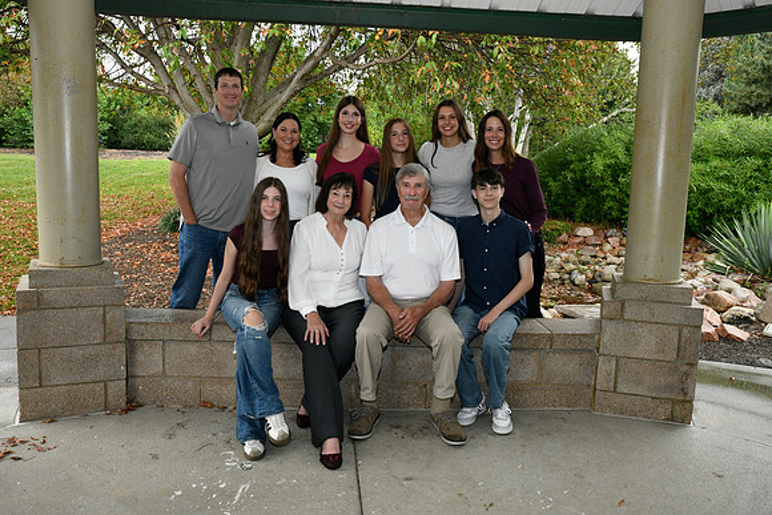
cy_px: 258
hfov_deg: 60.3
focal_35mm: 31
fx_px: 665
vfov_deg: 42.3
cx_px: 386
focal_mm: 31
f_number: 8
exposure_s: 1/160
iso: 1600
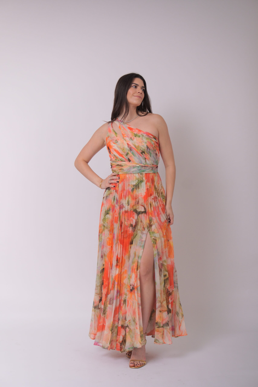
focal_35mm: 52
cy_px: 194
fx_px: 564
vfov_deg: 37.8
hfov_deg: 25.8
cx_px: 129
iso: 400
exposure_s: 1/250
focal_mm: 35
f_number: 5.6
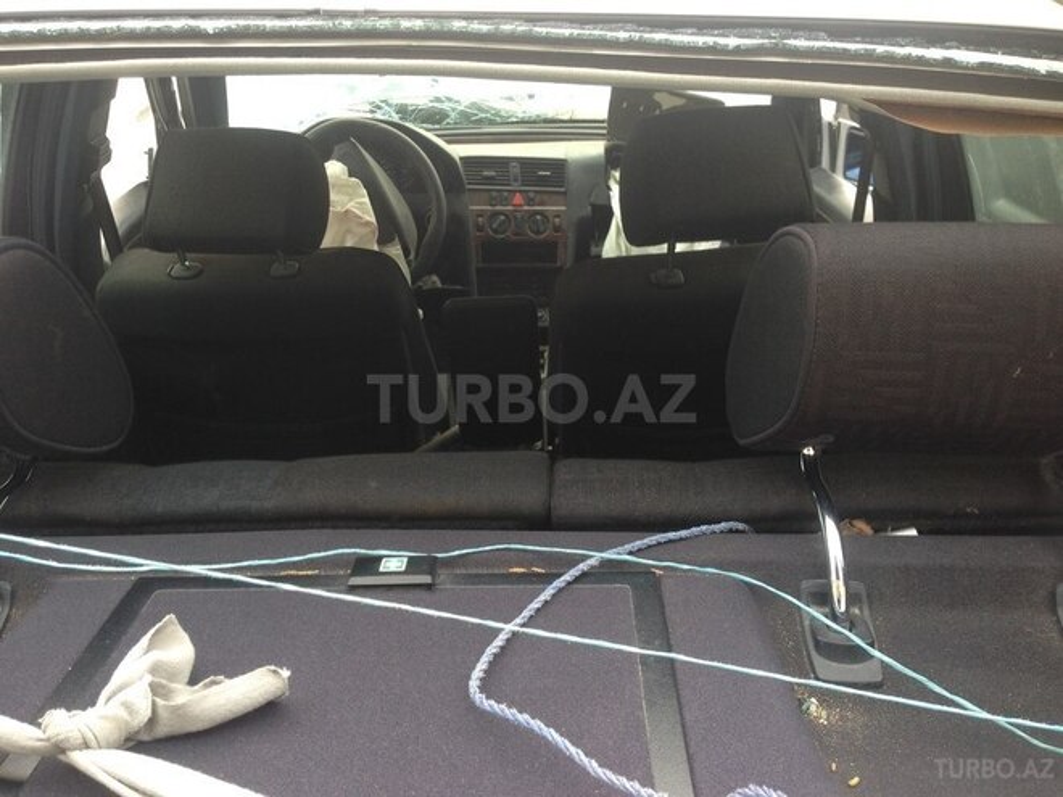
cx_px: 532
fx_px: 1013
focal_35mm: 33
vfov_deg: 42.9
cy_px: 398
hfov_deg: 55.4
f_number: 2.4
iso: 50
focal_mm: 4.12
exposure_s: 1/131
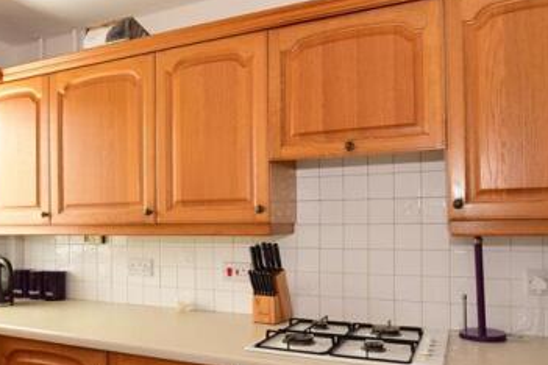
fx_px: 426
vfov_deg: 46.2
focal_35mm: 28
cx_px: 242
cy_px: 218
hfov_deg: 65.3
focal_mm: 10
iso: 200
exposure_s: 1/20
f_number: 5
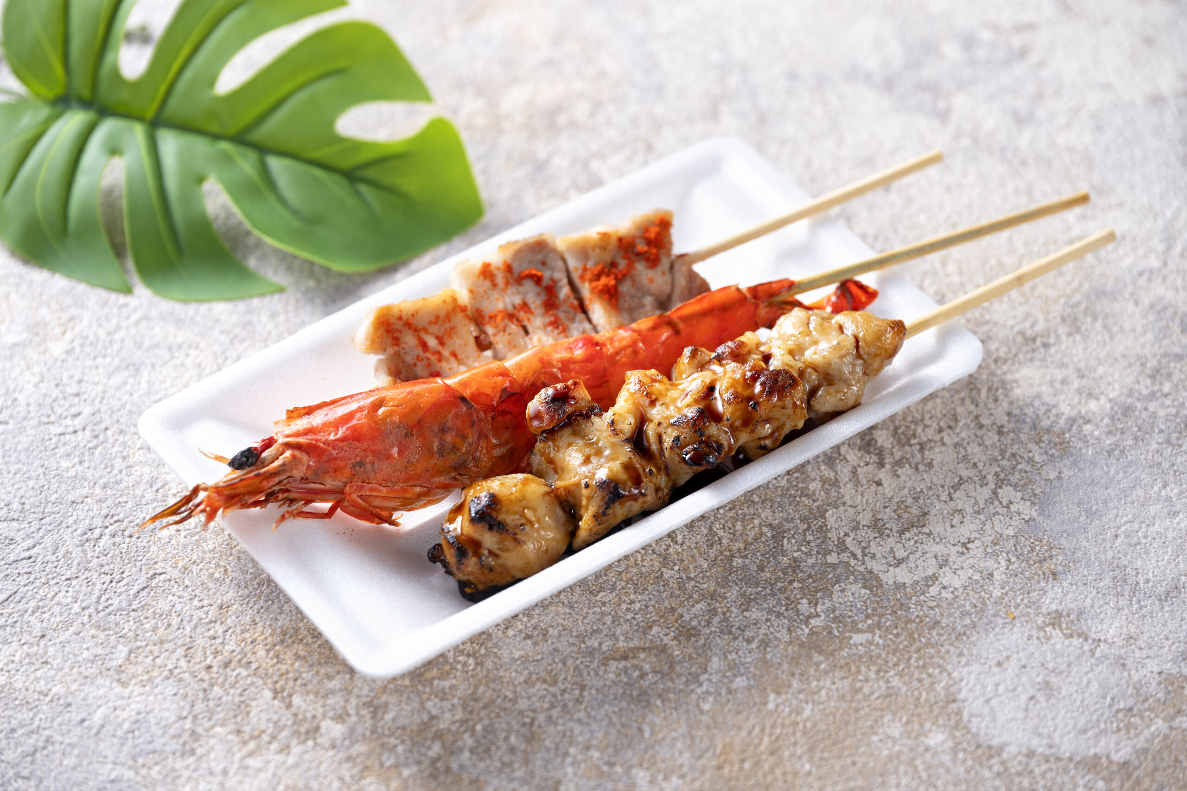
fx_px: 3627
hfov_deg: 18.6
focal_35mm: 110
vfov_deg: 12.5
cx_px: 594
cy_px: 396
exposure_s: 1/200
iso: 100
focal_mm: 110
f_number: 5.6
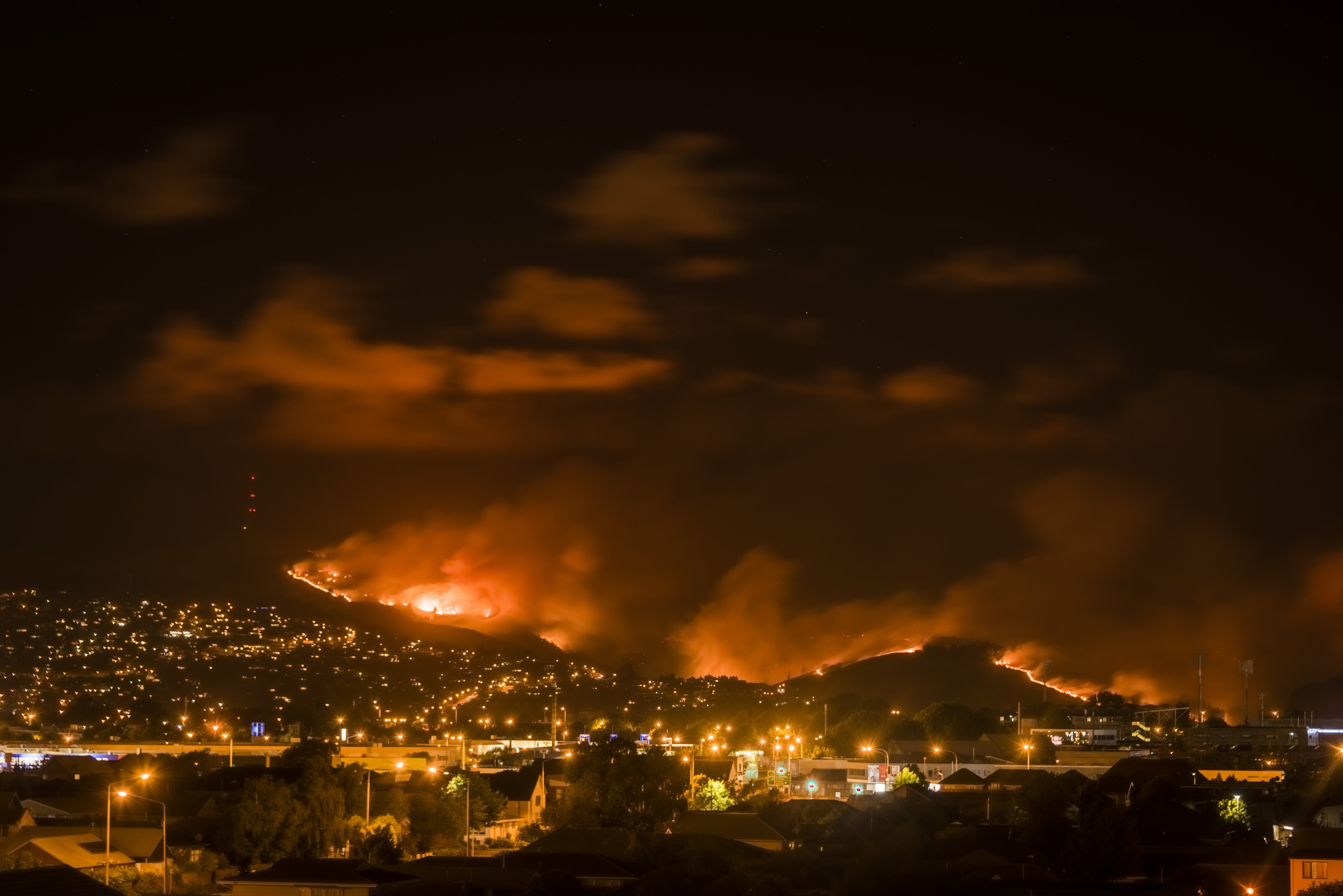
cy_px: 448
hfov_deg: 22.1
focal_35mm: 92
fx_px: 3433
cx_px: 672
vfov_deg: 14.9
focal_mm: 92
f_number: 5.3
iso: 400
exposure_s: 1/50
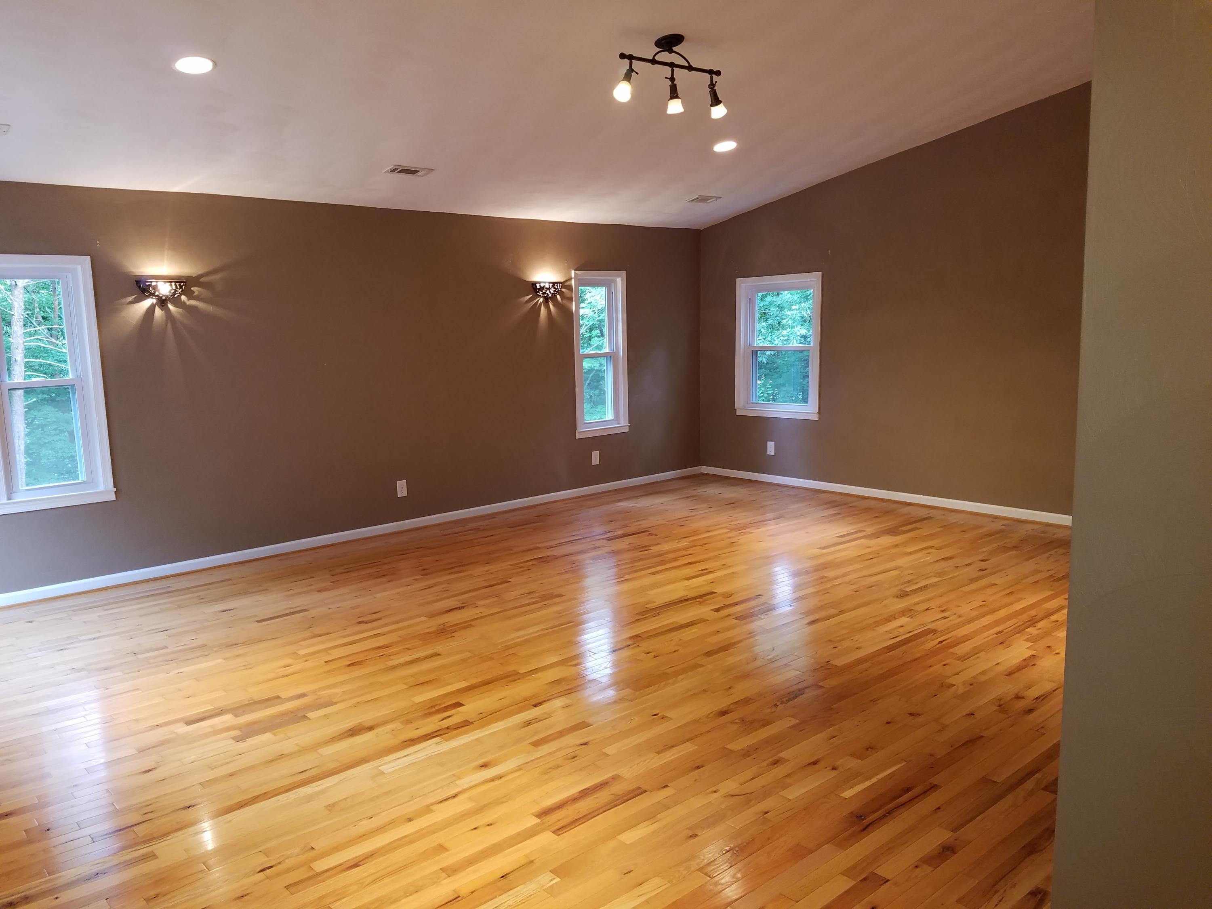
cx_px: 606
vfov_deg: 53.1
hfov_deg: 67.3
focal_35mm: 26
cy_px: 454
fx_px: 910
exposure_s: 1/24
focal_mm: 4.2
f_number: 1.7
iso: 100
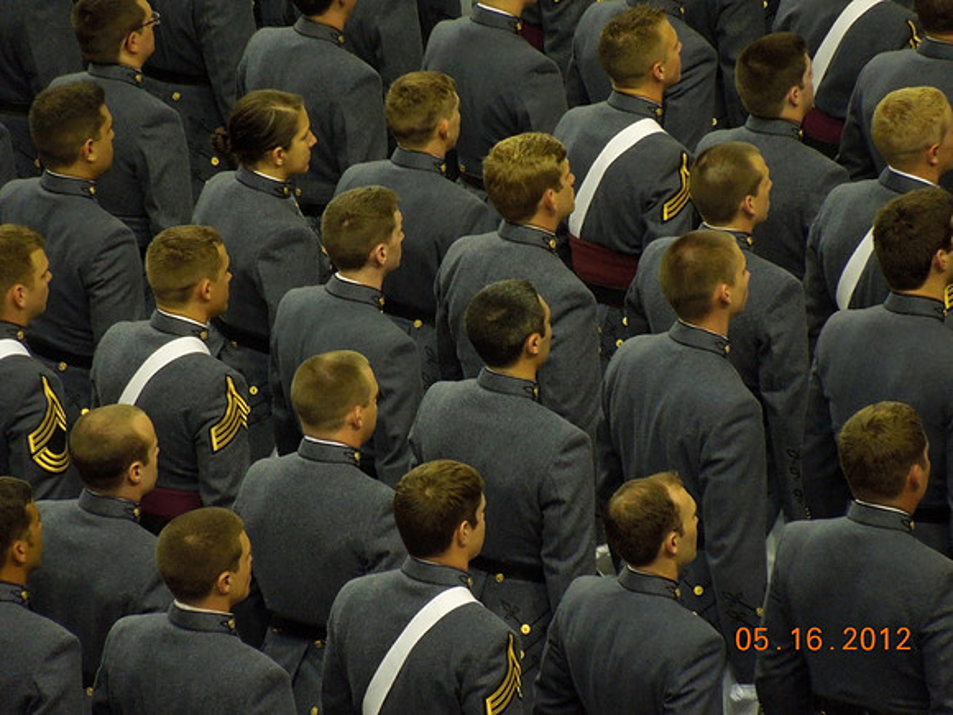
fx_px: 8424
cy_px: 358
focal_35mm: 306
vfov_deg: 4.9
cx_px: 476
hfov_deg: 6.5
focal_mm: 55.1
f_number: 5.5
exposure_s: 1/60
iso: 800
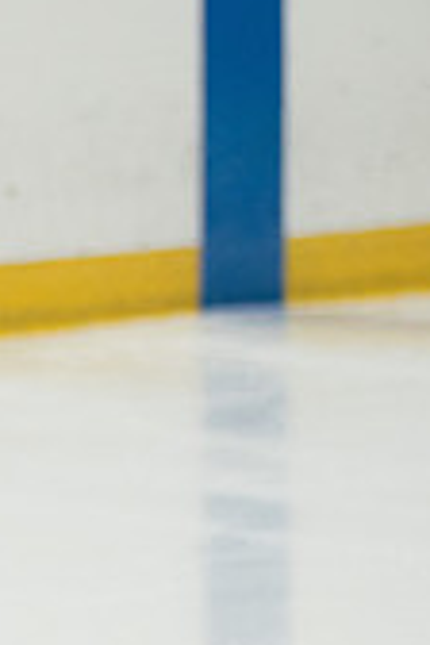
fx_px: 12308
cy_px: 681
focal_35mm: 687
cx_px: -333
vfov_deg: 3.0
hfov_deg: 2.0
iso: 2500
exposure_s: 1/2000
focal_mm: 140
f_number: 3.2
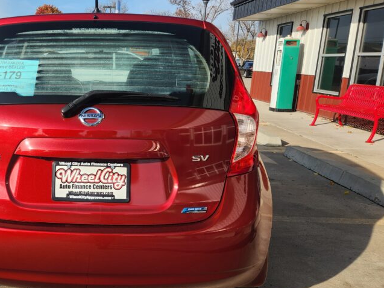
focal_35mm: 37
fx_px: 410
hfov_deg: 47.8
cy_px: 151
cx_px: 84
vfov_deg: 38.6
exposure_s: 1/1151
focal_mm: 5.4
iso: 20
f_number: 1.8
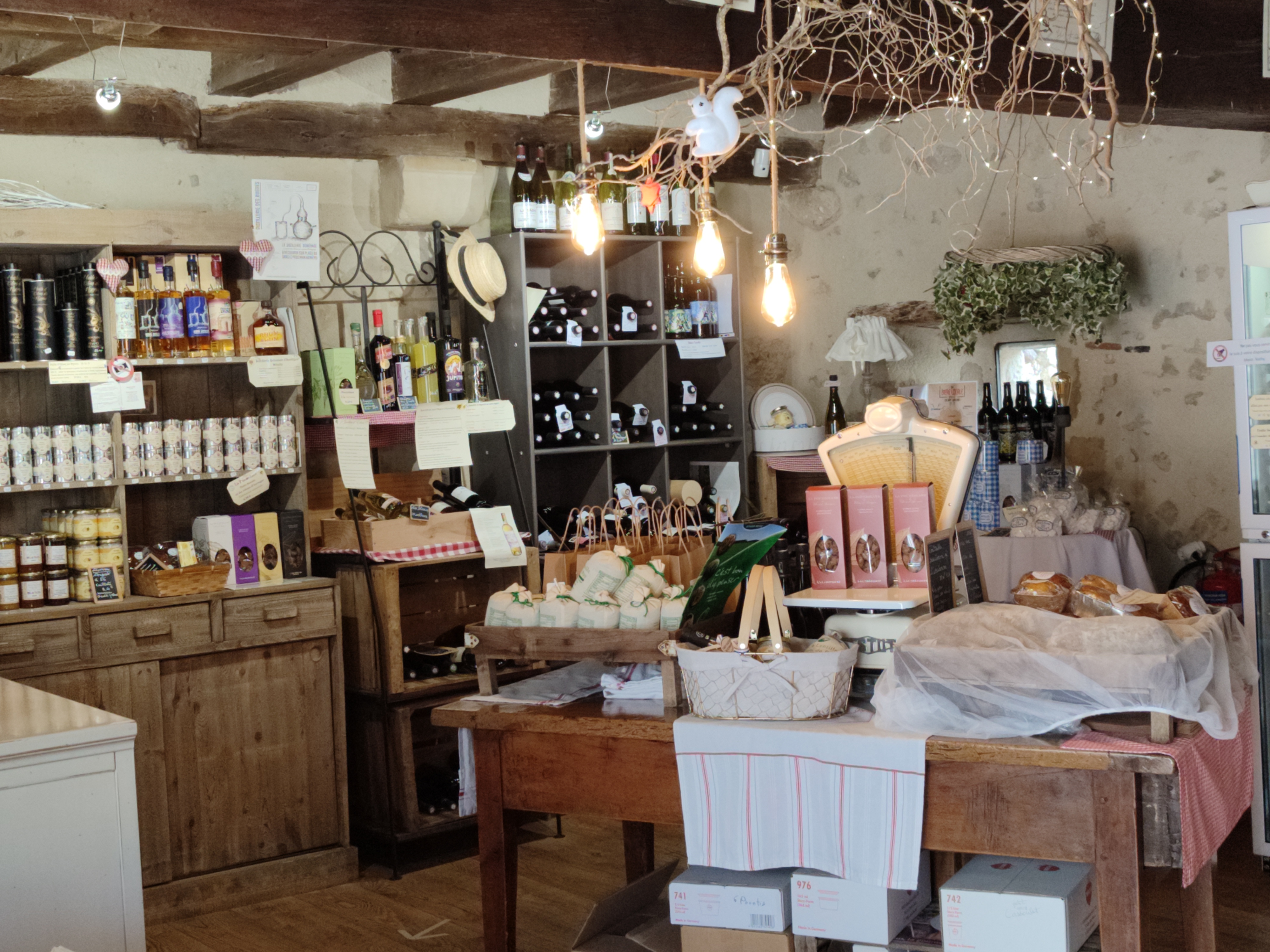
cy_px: 476
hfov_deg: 69.4
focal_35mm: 25
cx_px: 635
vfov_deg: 54.9
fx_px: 917
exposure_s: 1/50
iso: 230
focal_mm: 5.95
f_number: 1.89
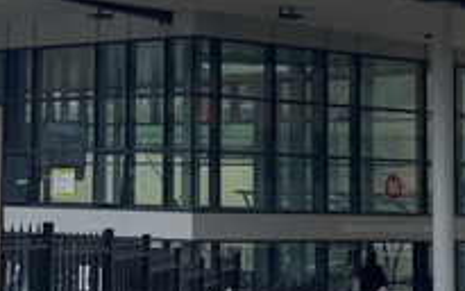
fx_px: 1748
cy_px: 50
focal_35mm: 138
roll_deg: -1.4
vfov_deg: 9.5
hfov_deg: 14.9
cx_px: 25
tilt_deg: +6.6
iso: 32
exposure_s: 1/4651
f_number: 1.6
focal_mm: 4.2
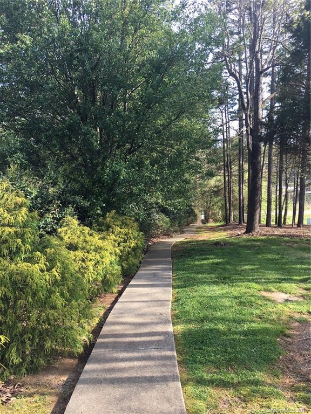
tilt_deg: -3.3
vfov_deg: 61.7
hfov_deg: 48.2
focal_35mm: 29
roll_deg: +1.3
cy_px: 207
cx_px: 156
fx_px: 347
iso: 25
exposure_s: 1/159
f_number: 2.2
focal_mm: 4.15
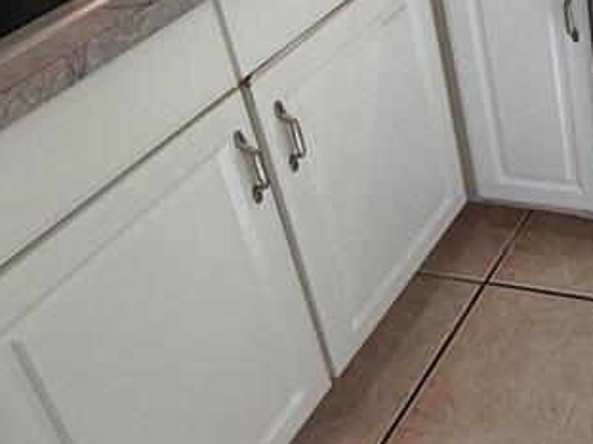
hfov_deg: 27.7
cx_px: 824
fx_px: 925
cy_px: -50
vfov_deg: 25.0
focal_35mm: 54
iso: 64
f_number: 2.2
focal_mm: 2.22
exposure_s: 1/120
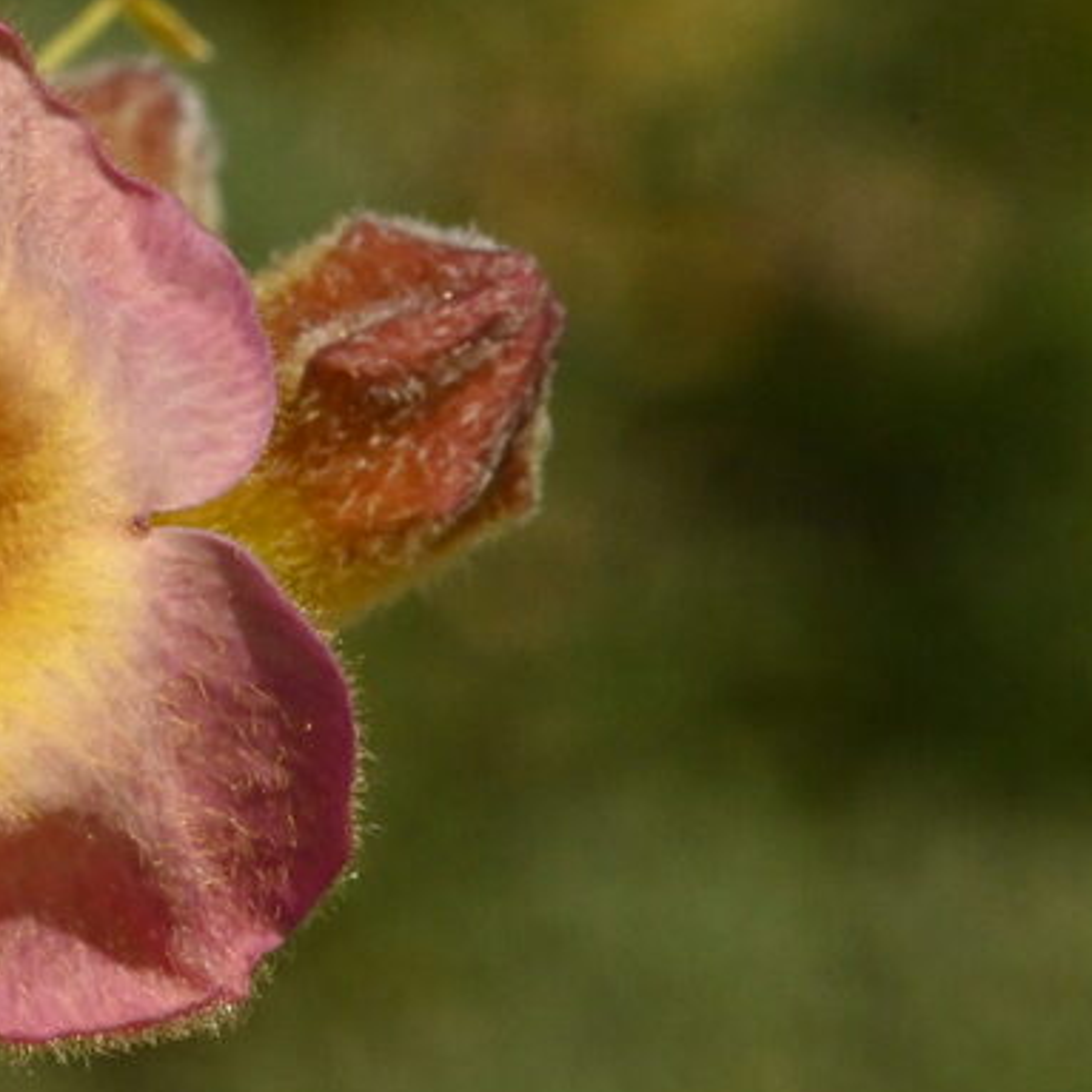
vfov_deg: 5.0
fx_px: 12567
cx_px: -319
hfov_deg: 5.0
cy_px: 291
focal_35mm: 352
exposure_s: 1/2000
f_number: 36
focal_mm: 105
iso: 3600
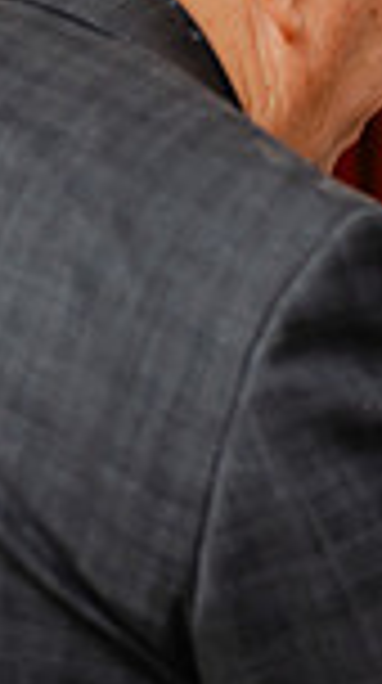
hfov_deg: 6.5
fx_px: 3328
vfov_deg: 11.7
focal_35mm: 184
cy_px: 524
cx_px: 499
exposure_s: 1/125
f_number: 2.8
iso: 1250
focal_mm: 46
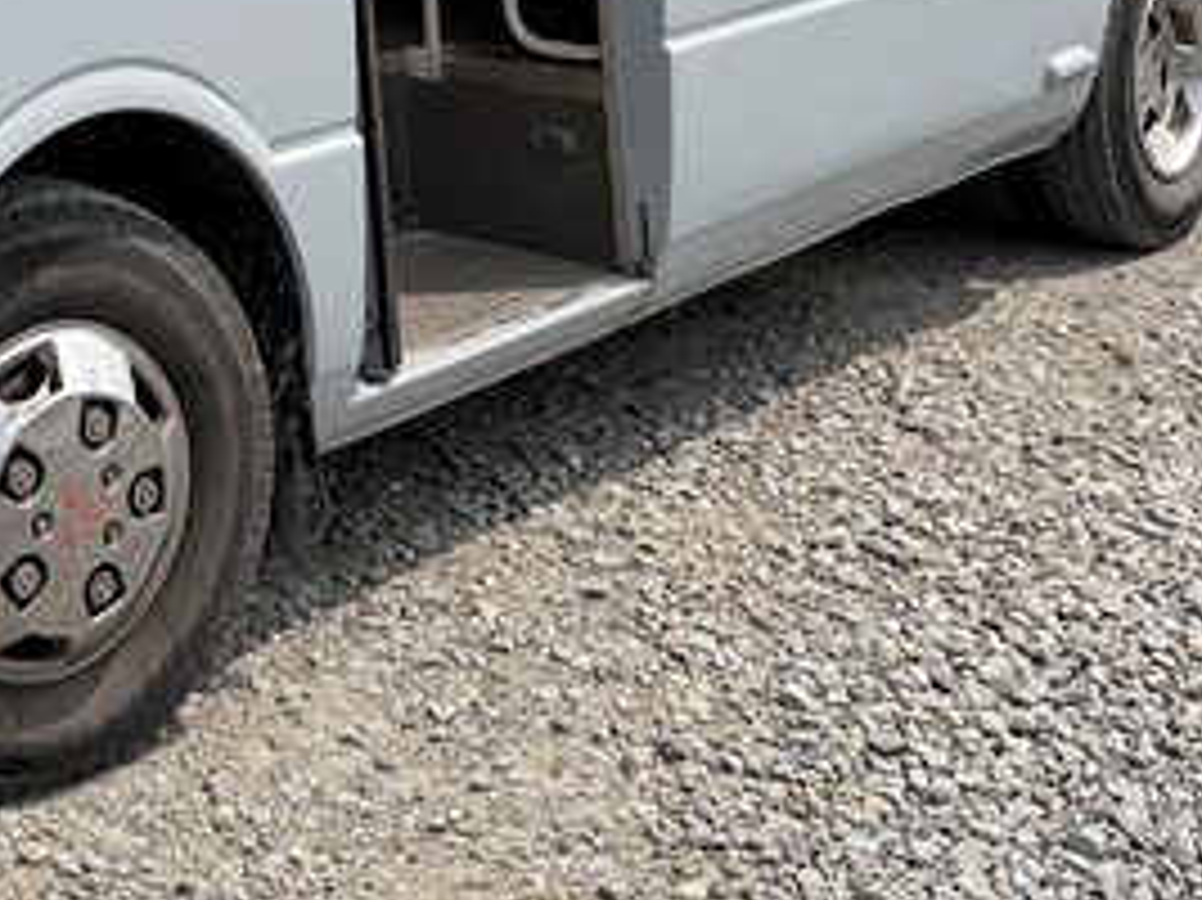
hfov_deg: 24.8
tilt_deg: -2.0
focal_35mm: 72
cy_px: -446
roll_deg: +1.0
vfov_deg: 18.2
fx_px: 2499
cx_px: -194
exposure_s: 1/7353
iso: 80
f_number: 1.78
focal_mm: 6.76
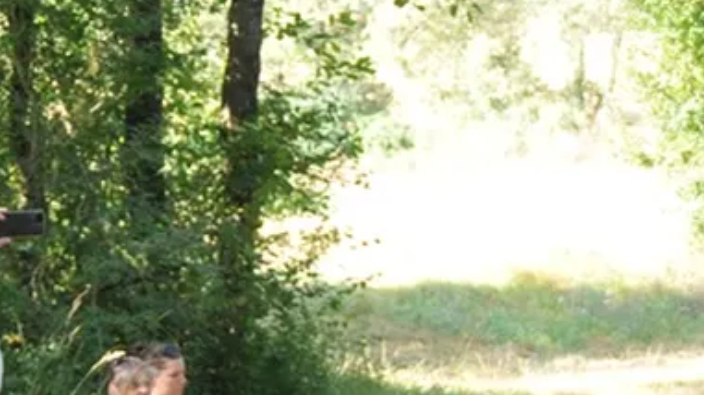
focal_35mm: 158
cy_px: 258
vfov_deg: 7.7
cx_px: 756
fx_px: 2948
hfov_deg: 13.4
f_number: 4.5
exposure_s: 1/80
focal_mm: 32
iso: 200
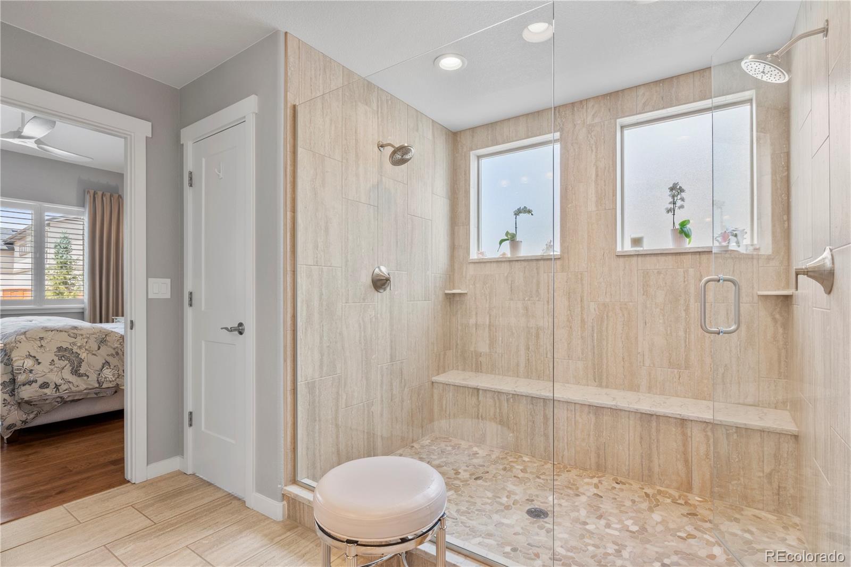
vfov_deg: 69.6
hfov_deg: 92.5
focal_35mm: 17
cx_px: 426
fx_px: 408
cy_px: 284
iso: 160
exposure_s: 1/20
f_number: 8
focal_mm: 11.5
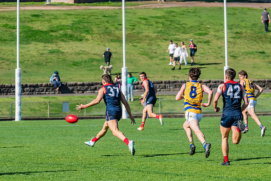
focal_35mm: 306
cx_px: 116
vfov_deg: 4.5
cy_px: 110
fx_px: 2307
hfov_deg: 6.7
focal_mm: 250
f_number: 8
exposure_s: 1/1600
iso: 800
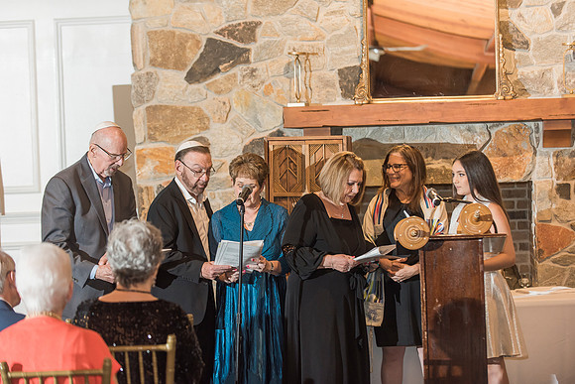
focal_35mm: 105
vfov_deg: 13.0
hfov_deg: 19.5
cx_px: 288
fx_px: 1677
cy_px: 192
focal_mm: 105
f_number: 3.2
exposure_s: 1/125
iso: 1250
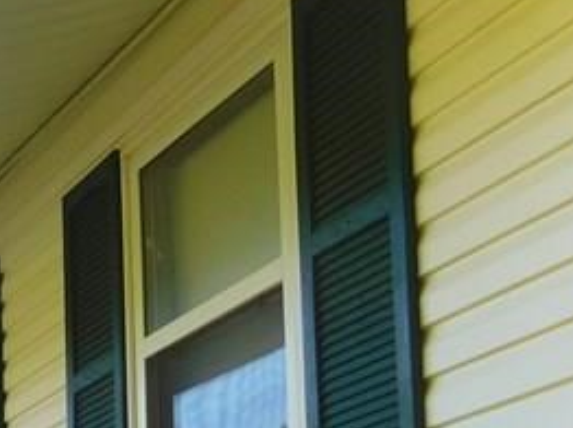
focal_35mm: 90
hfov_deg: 19.4
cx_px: -245
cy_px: 675
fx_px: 1488
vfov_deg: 15.0
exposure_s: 1/125
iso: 125
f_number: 3
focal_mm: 4
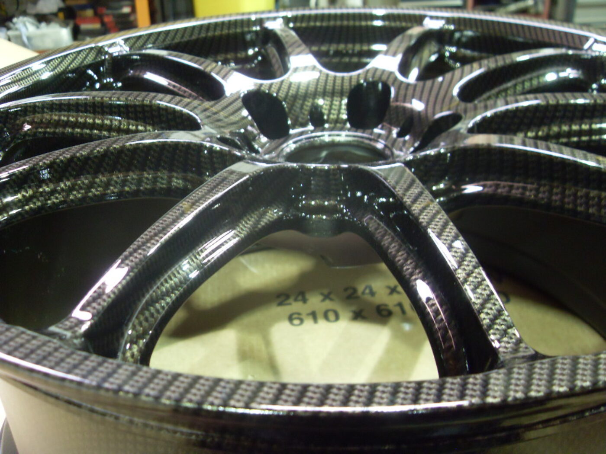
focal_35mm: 35
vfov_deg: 40.7
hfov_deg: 52.6
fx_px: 613
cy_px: 227
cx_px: 303
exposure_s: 1/6
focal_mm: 6.3
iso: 200
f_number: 2.8
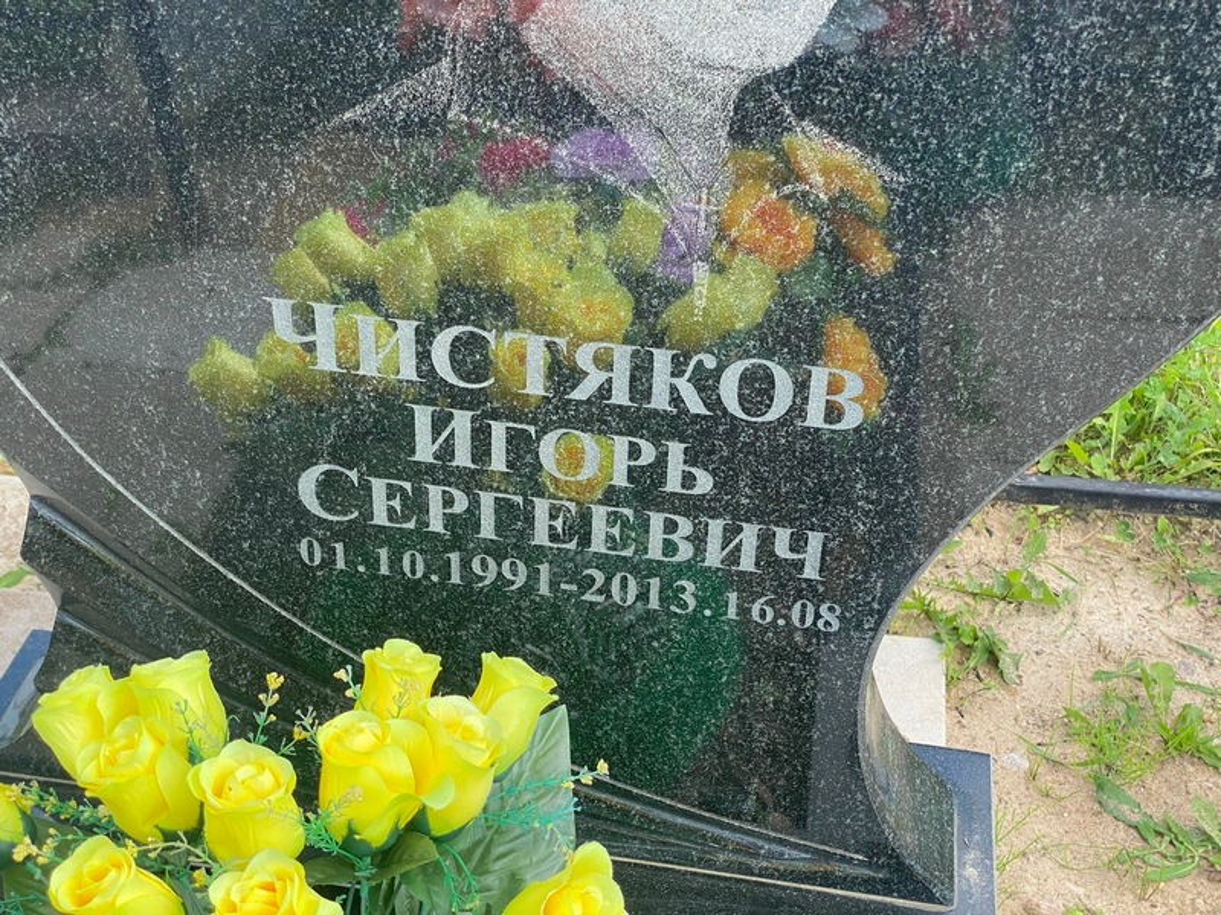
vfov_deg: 28.0
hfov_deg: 36.8
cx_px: 610
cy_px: 458
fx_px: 1834
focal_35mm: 52
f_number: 2
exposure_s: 1/378
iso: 20
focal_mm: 6
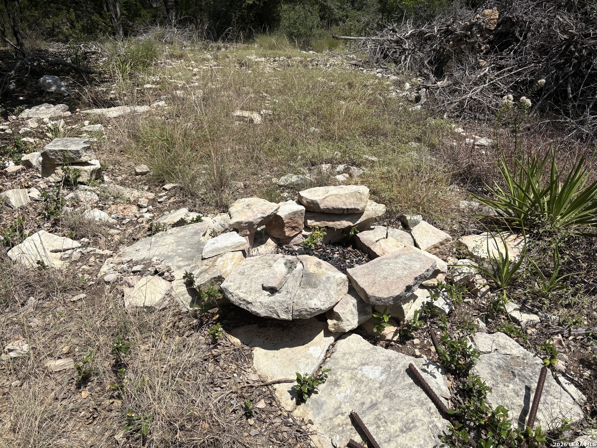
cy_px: 224
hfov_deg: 67.3
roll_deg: -0.1
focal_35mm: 26
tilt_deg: -34.2
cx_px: 298
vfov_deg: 53.1
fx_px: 448
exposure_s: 1/4950
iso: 50
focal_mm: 5.96
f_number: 1.6
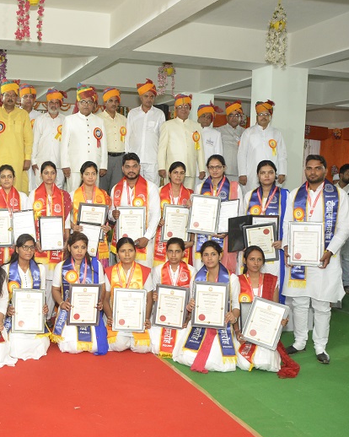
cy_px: 221
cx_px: 32
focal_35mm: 39
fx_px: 504
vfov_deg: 46.9
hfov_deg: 35.8
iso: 2000
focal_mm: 18
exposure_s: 1/125
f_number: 3.5
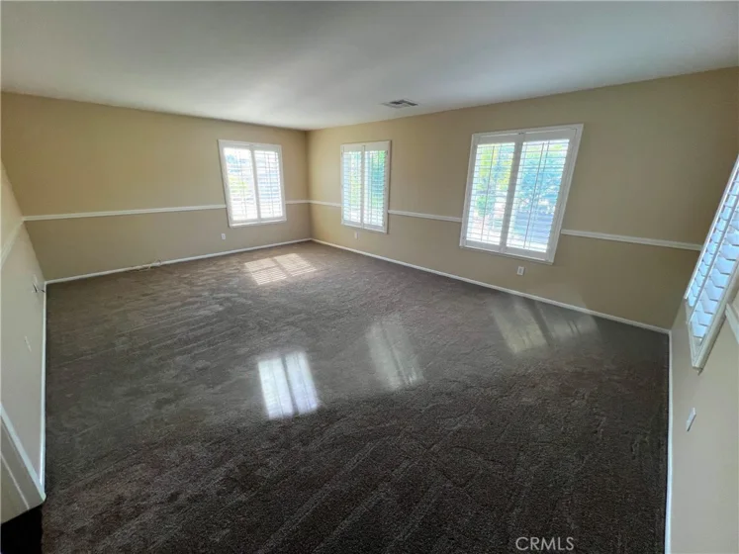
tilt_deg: -18.8
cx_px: 370
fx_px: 277
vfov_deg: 89.9
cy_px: 277
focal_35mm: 13
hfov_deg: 106.2
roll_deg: -0.5
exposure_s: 1/99
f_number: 1.8
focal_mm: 1.57
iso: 125
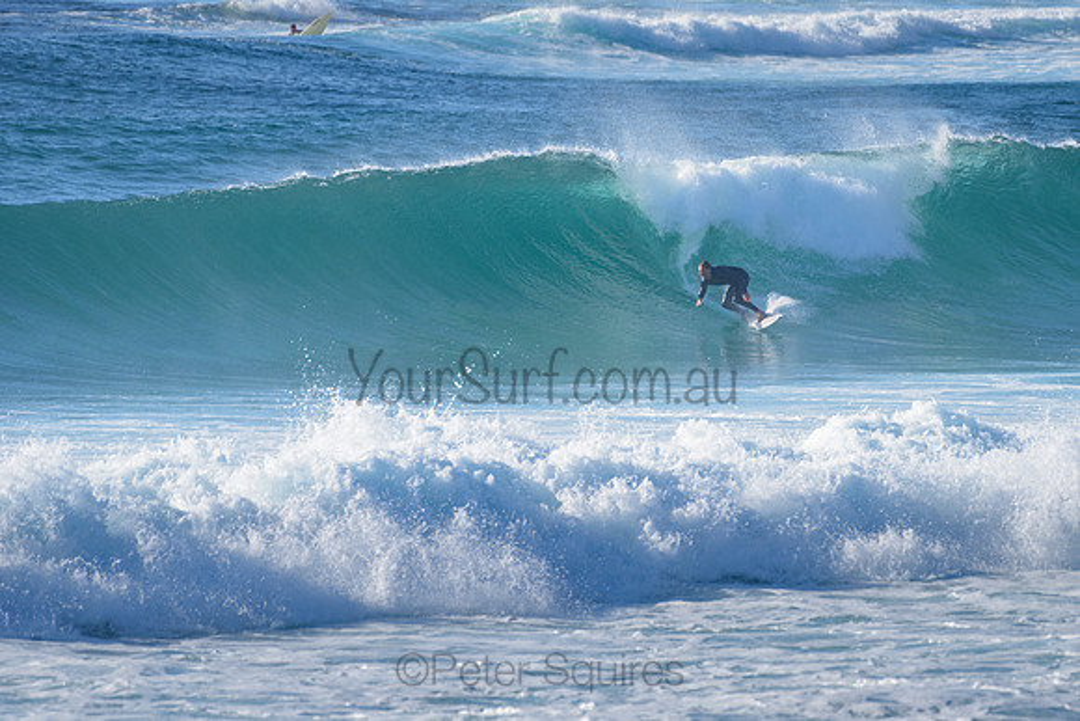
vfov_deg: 2.2
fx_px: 18389
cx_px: 662
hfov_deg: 3.4
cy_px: 279
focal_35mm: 613
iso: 360
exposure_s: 1/2000
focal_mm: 500
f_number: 5.6
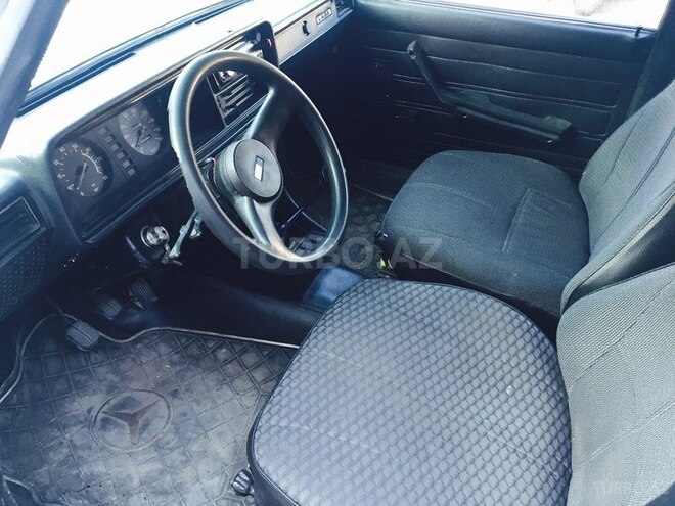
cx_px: 338
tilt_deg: -40.4
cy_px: 253
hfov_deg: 61.7
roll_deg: -3.1
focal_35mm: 29
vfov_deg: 48.2
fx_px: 565
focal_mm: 4.15
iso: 50
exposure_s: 1/33
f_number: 2.2
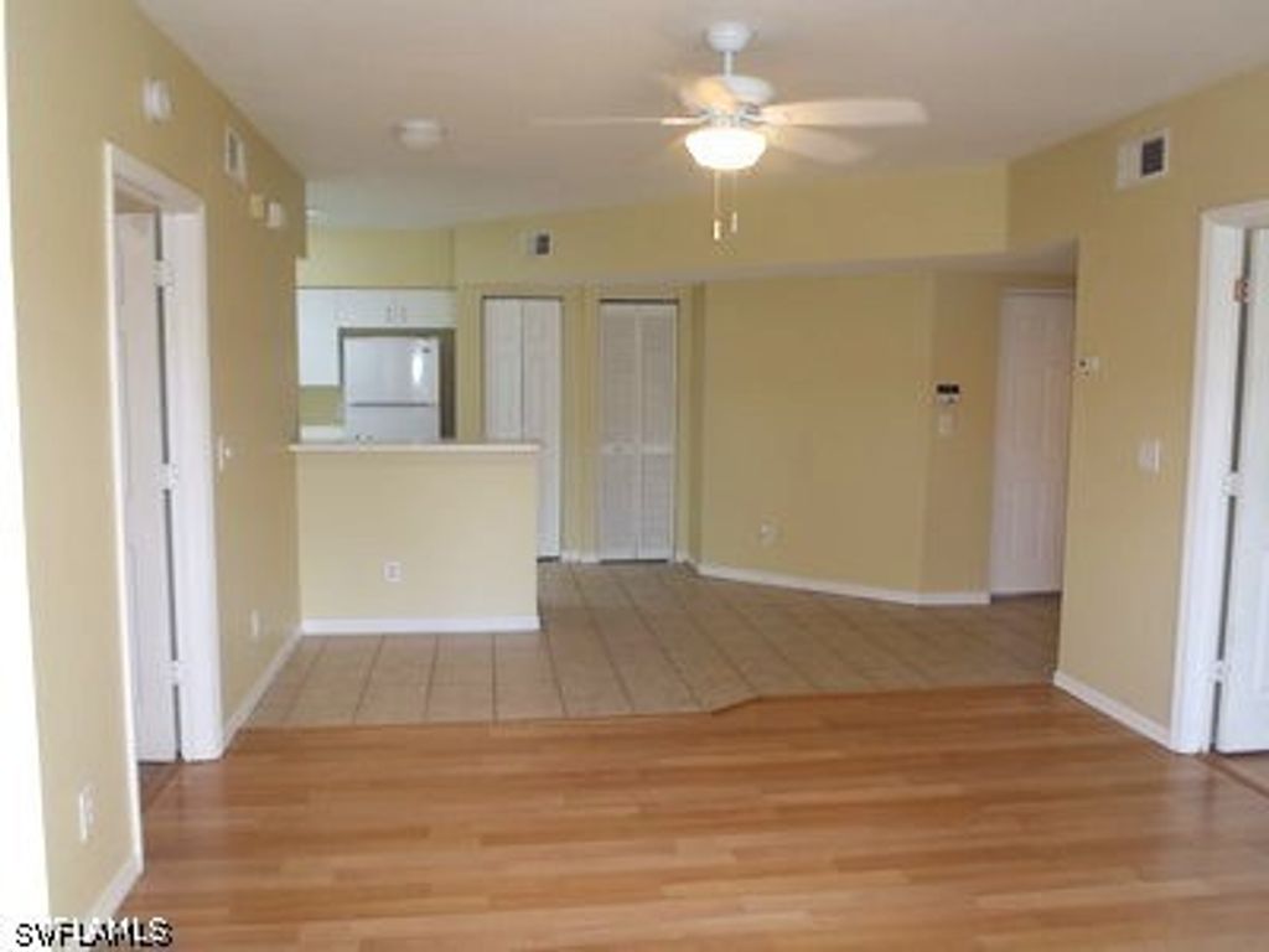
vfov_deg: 49.7
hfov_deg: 63.4
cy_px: 476
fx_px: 1026
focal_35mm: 28
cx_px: 634
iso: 125
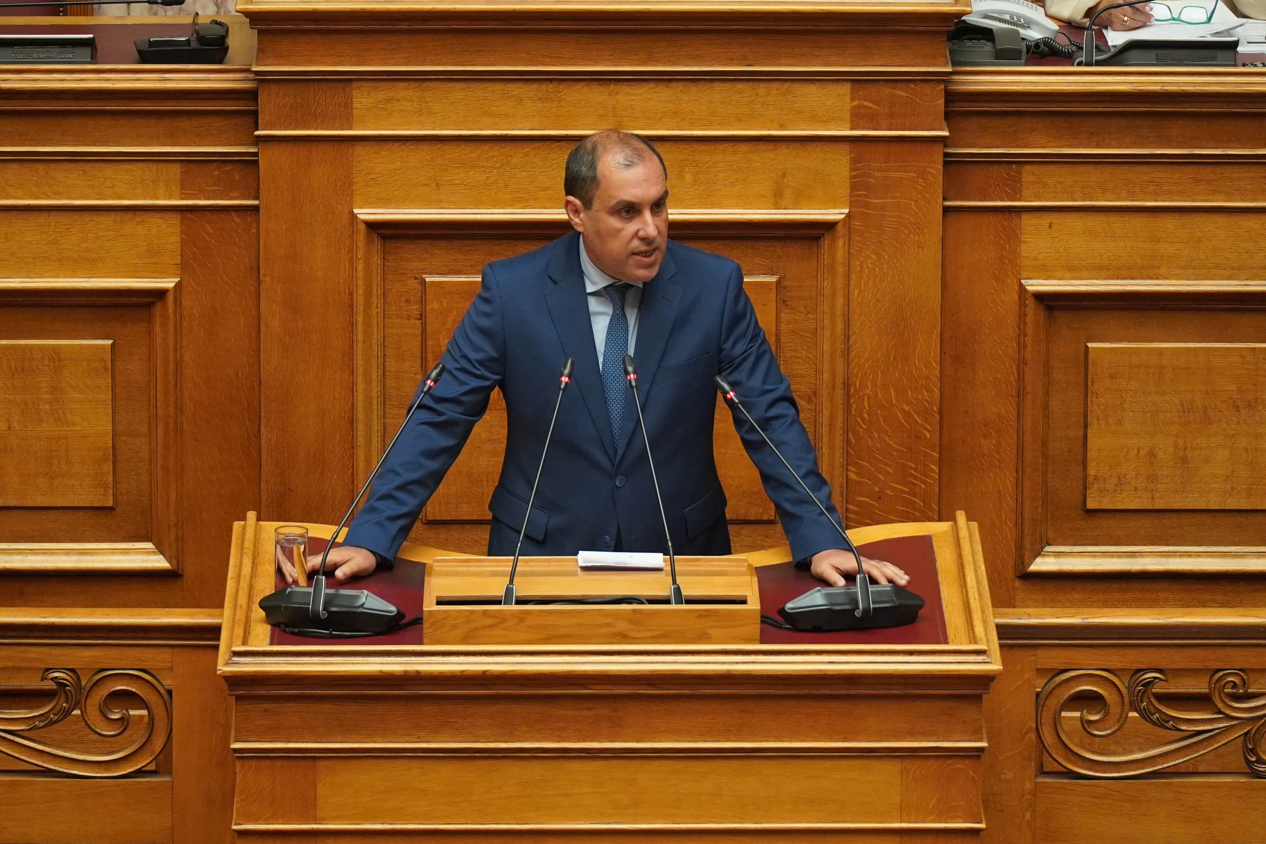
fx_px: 8439
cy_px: 422
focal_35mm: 240
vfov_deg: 5.7
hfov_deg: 8.6
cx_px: 633
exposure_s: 1/250
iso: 4000
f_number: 5.6
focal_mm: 160
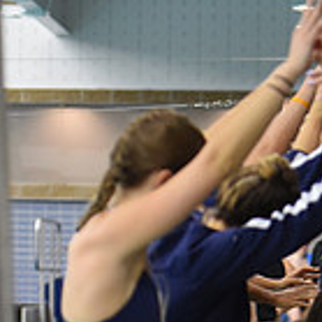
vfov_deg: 5.7
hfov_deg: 5.8
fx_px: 3168
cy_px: 595
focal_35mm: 301
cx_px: 244
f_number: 2.8
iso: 2200
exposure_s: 1/500
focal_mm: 85
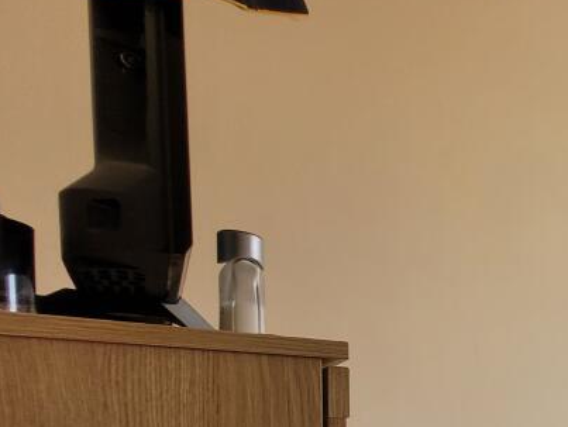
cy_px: 434
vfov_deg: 37.9
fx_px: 542
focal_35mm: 33
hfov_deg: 38.0
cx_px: 709
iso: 100
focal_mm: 1.74
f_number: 2.2
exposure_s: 1/50
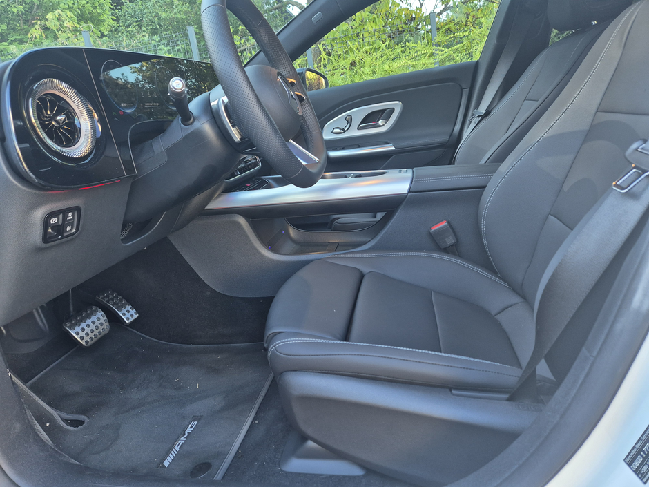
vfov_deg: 58.9
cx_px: 324
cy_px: 244
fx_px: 431
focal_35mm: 23
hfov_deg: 73.9
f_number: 1.8
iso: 160
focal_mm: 5.4
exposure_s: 1/180
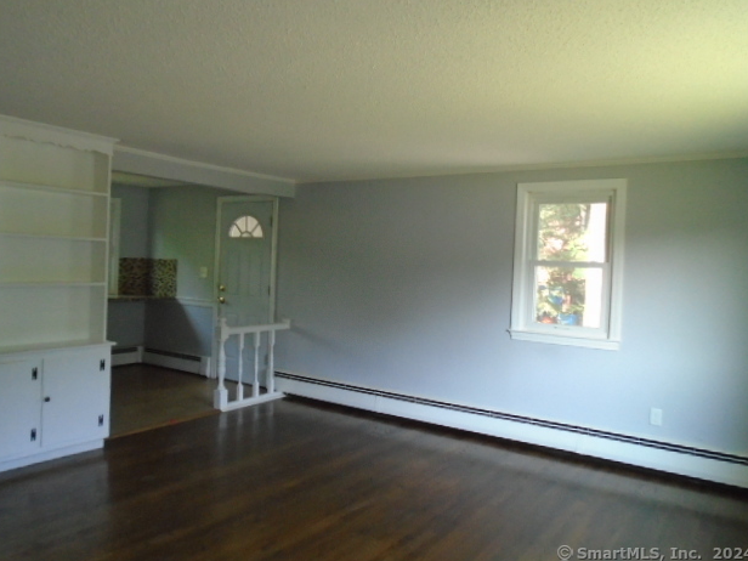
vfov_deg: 51.4
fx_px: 583
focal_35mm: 27
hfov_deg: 65.3
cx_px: 373
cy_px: 277
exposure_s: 1/30
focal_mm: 4.6
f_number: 3.2
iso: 400
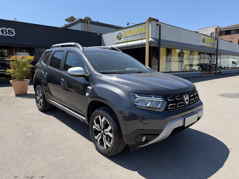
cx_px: 120
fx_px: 166
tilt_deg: -7.8
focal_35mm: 24
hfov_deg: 71.6
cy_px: 90
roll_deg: +1.1
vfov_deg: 56.8
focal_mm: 6.76
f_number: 1.78
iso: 80
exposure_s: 1/2907
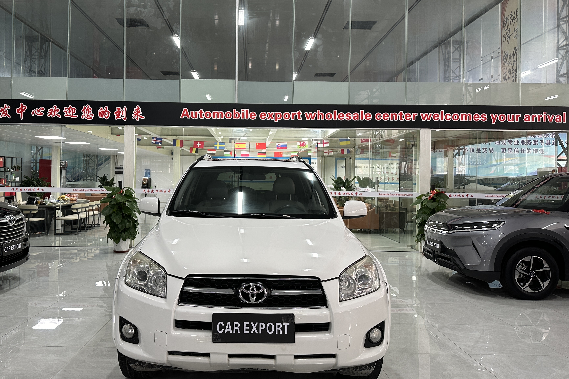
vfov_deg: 44.9
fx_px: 458
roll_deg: -0.7
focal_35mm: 29
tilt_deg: +0.9
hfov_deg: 63.4
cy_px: 172
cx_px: 244
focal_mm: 6.86
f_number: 1.78
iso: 125
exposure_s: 1/100
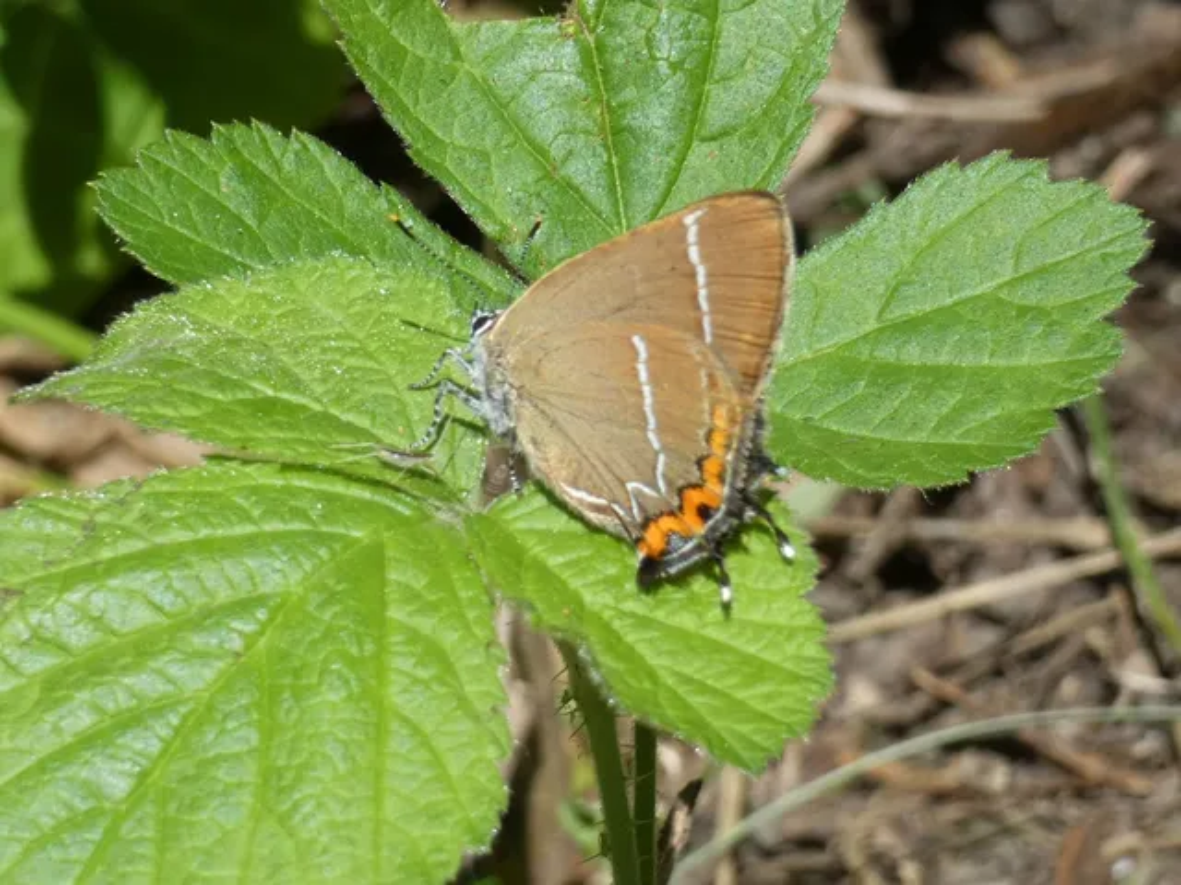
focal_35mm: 177
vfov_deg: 8.4
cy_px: 442
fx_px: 6039
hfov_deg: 11.2
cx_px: 590
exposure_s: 1/250
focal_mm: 31.7
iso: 80
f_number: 5.5
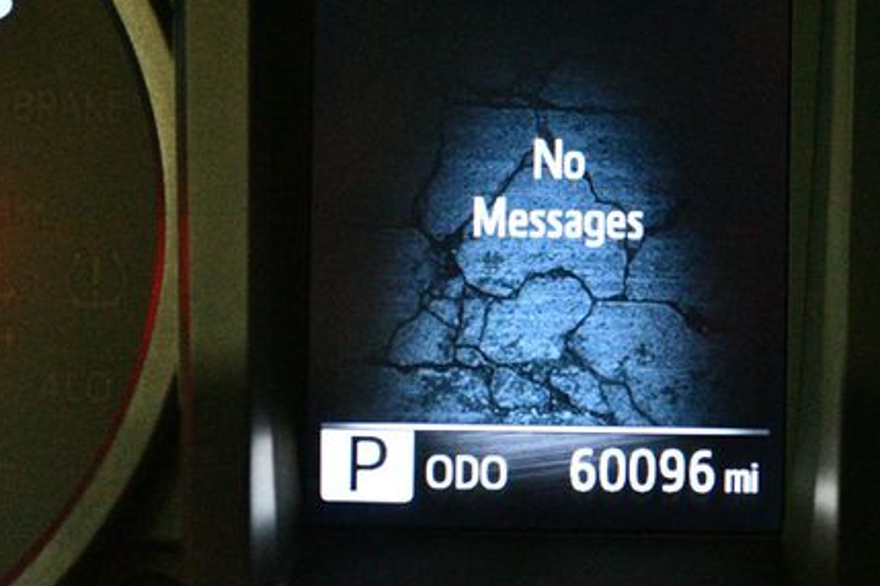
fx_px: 2298
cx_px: 562
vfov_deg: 14.5
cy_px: 160
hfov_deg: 21.6
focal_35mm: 94
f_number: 5.3
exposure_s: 1/50
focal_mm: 42
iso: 12800
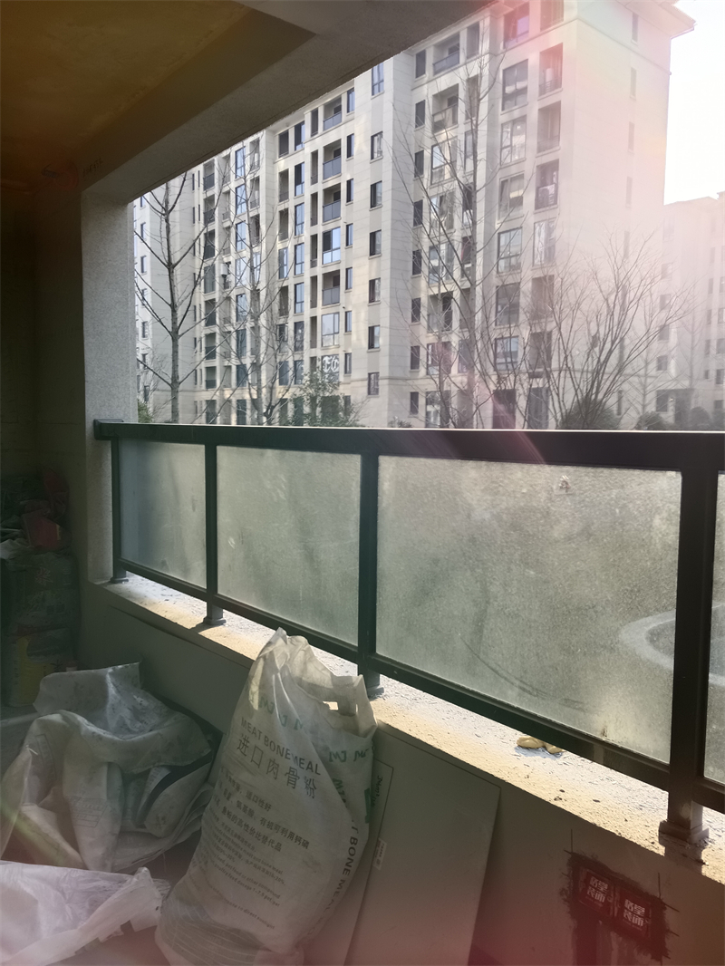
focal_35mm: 26
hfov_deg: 53.1
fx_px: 726
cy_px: 483
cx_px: 362
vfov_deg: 67.3
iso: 100
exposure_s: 1/111
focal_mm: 3.96
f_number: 1.8
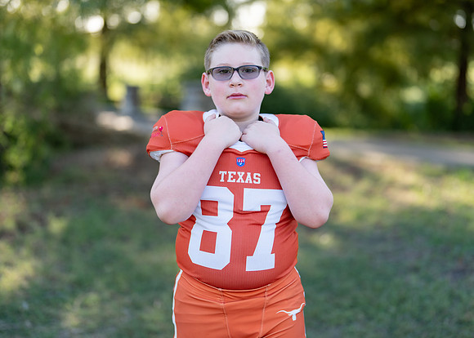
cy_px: 161
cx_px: 250
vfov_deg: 24.6
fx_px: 776
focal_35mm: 58
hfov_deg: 34.0
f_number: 1.2
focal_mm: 50
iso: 100
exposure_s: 1/1250
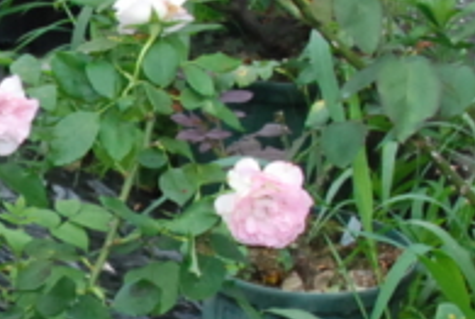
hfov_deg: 10.1
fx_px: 2605
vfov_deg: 7.0
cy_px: 329
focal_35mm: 197
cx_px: -192
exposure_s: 1/200
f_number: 18
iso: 1600
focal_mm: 32
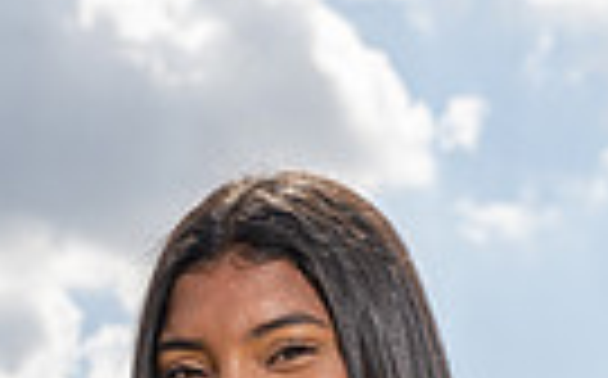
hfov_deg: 8.8
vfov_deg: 5.3
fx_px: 3939
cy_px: 976
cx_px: 230
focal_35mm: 238
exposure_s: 1/250
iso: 100
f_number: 8
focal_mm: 70
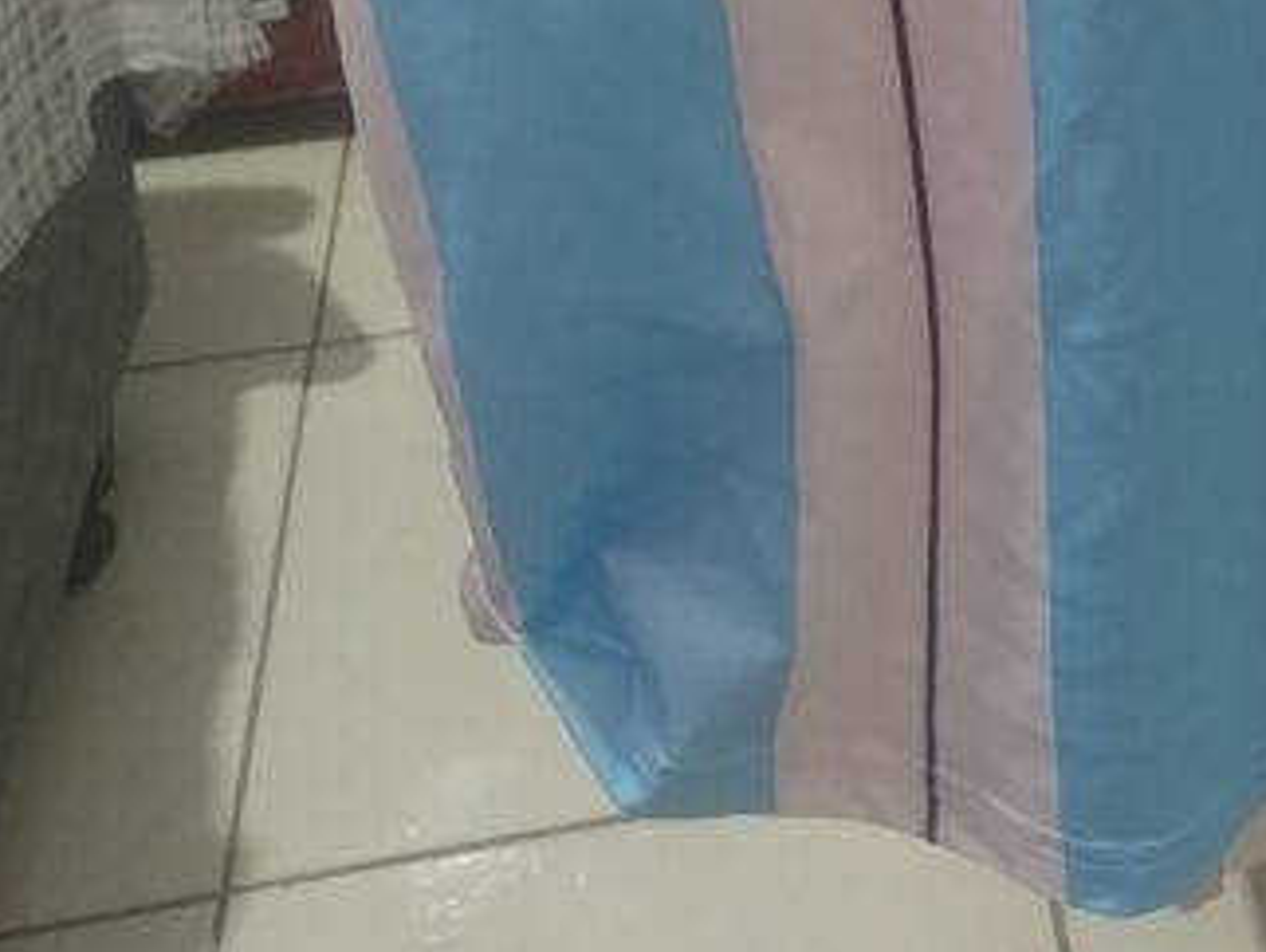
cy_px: -545
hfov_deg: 29.9
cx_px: 1126
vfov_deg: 19.9
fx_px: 2269
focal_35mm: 62
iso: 2325
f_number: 1.8
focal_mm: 5.56
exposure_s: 1/30
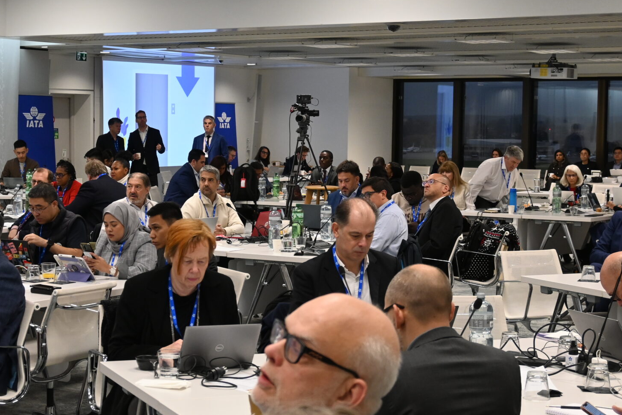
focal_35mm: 72
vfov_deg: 18.8
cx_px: 212
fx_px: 1251
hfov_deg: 27.8
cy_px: 205
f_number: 4.5
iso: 800
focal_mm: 27.5
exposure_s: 1/125
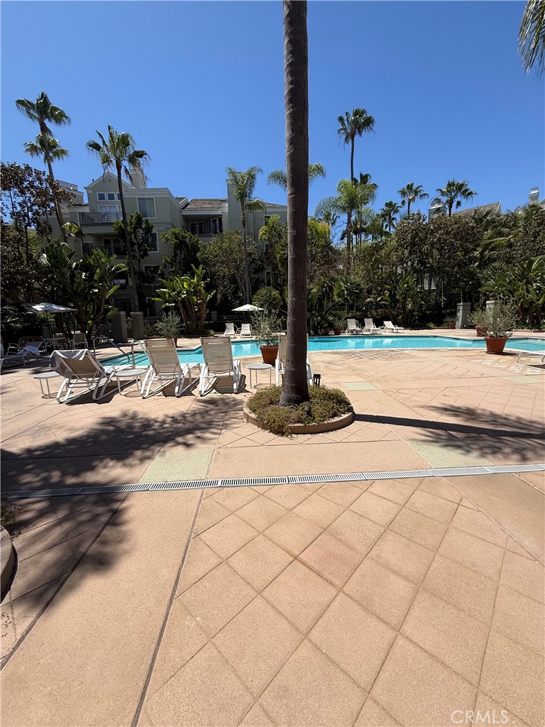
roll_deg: +0.3
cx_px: 272
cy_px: 364
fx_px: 294
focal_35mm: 14
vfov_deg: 102.1
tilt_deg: -7.8
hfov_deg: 85.7
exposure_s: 1/2506
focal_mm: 2.22
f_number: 2.2
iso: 50
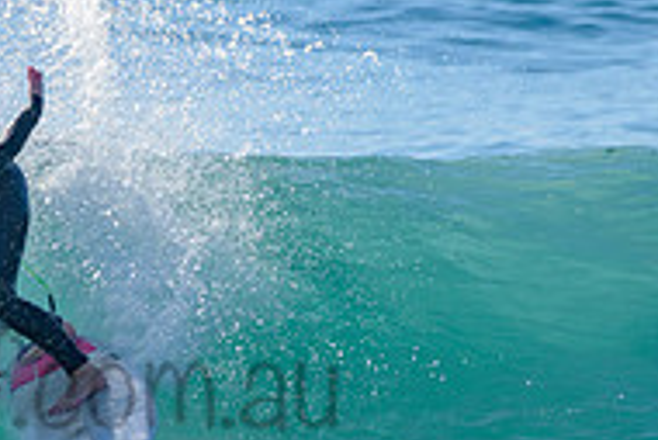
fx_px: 34204
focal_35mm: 1870
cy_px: 226
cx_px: -148
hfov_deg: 1.1
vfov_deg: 0.7
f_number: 5.6
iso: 200
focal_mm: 500
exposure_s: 1/2000
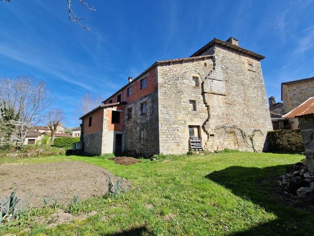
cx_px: 157
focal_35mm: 13
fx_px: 118
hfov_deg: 106.2
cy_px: 118
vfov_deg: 89.9
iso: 50
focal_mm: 2.2
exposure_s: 1/1940
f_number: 2.2
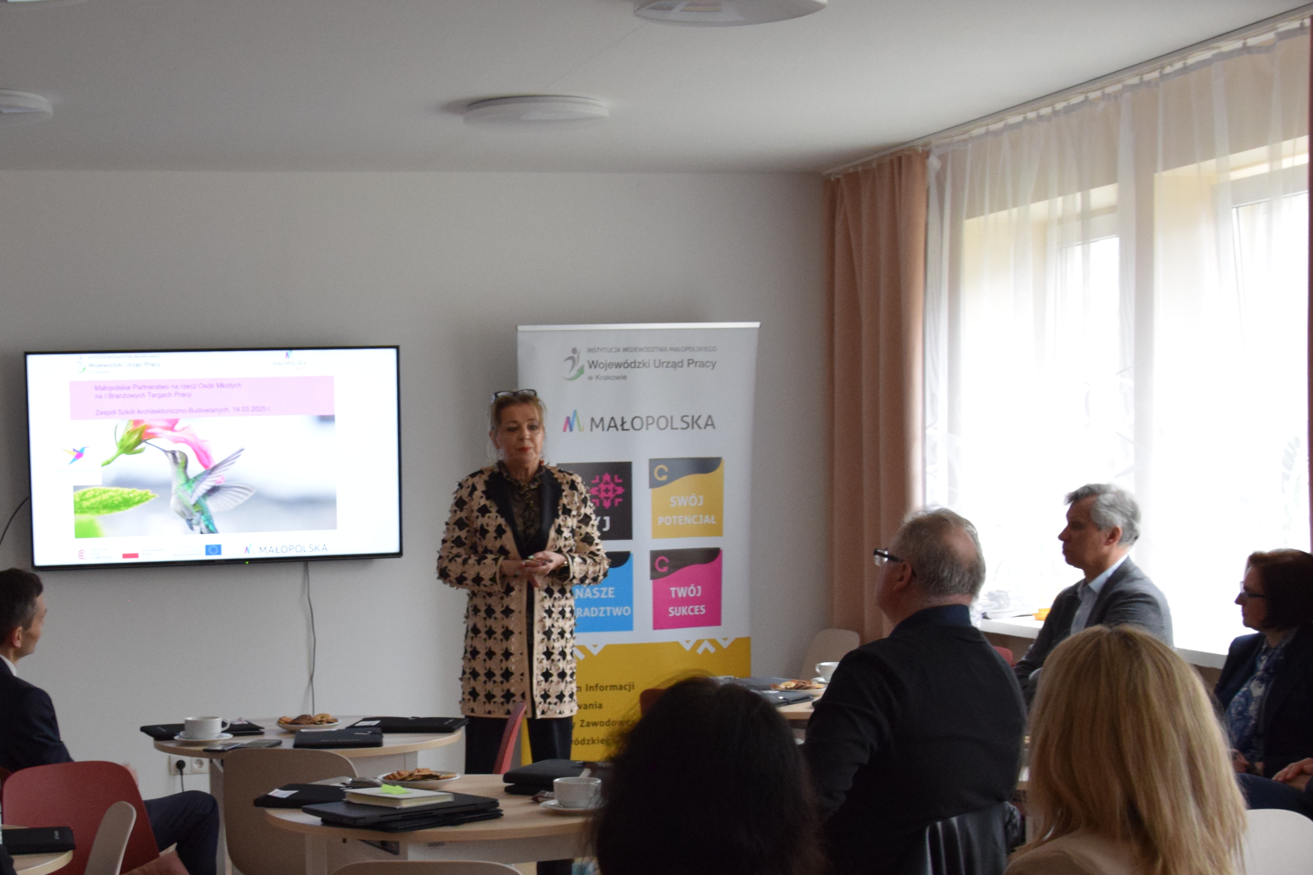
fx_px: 2292
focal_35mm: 63
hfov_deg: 31.8
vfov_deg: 21.5
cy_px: 610
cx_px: 473
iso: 1600
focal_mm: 25
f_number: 4
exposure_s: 1/60
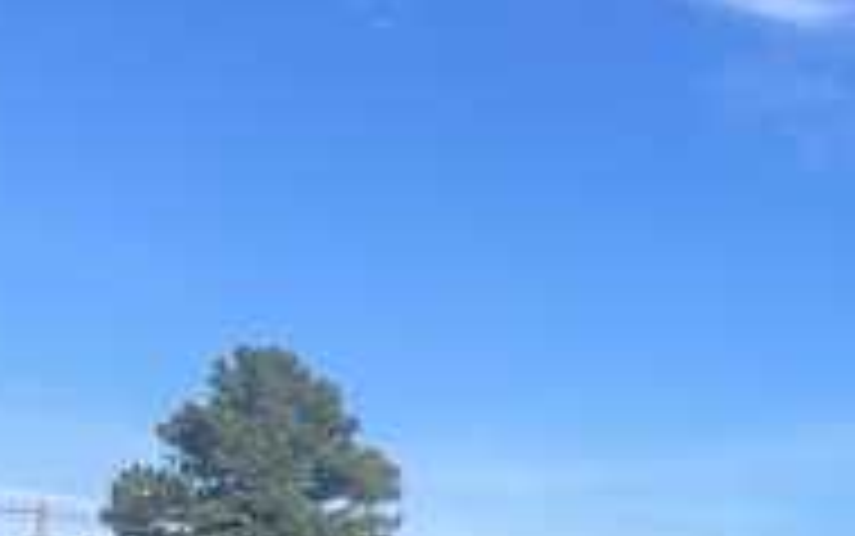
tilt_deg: -0.8
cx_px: 1084
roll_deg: -0.7
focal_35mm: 93
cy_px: 856
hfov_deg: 20.5
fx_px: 2168
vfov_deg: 13.1
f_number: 1.6
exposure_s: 1/2433
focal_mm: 5.1
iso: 32
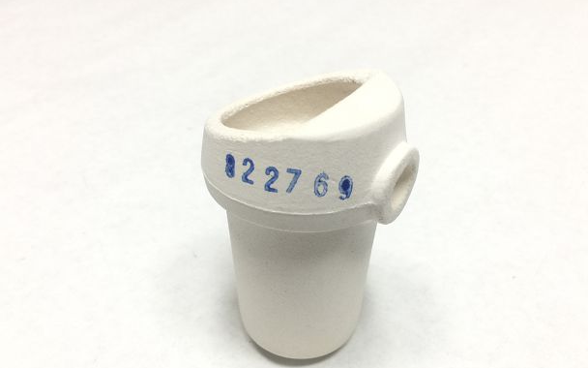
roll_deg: +0.8
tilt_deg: -41.2
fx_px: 529
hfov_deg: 58.1
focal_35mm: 33
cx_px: 300
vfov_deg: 38.2
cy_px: 217
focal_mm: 4.15
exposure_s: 1/33
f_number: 2.2
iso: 32
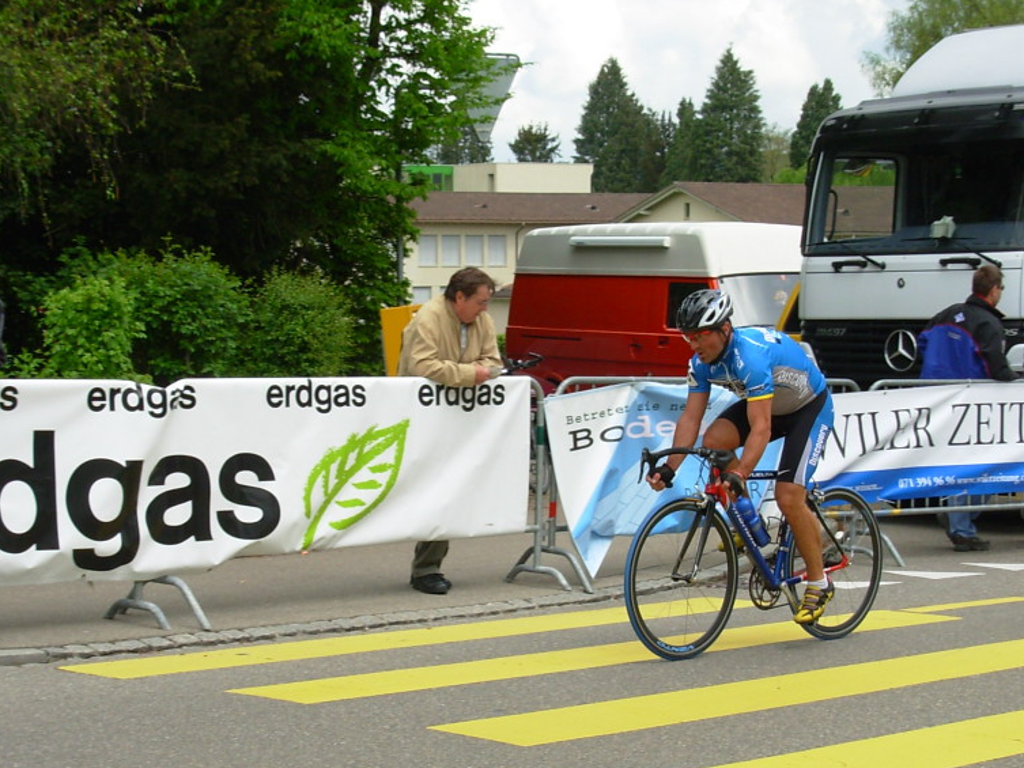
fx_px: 2574
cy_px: 443
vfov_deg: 17.0
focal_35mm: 87
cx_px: 540
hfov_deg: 22.5
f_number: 3.4
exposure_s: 1/542
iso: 50
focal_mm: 10.5
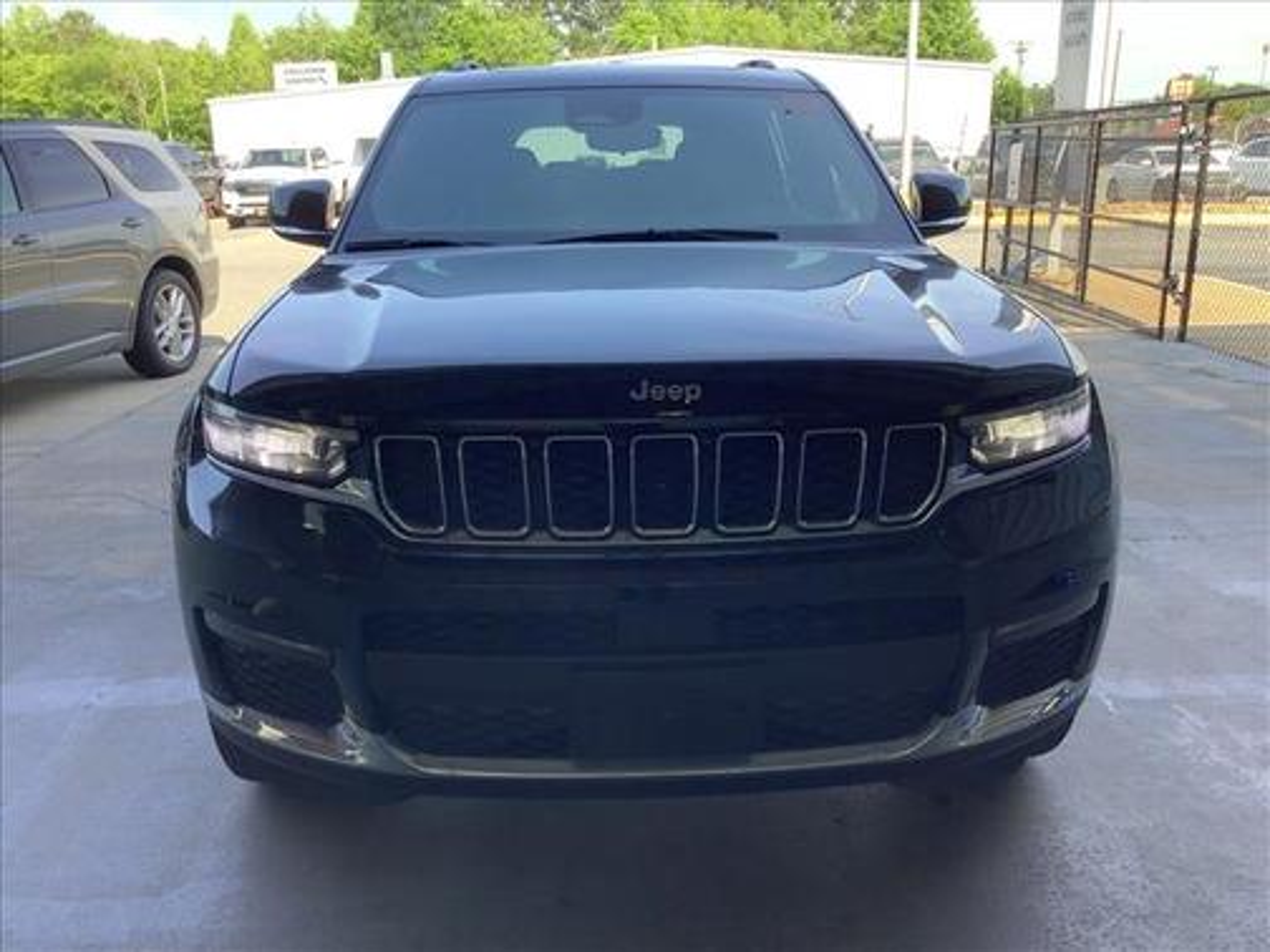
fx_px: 1137
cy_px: 476
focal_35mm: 31
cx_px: 635
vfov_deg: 45.4
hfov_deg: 58.4
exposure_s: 1/120
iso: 25
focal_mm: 3.3
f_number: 2.4
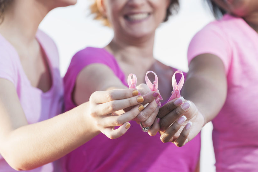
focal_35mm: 176
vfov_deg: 7.8
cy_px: 73
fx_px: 1261
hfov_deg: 11.7
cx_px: 141
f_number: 4
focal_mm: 140
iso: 250
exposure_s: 1/200
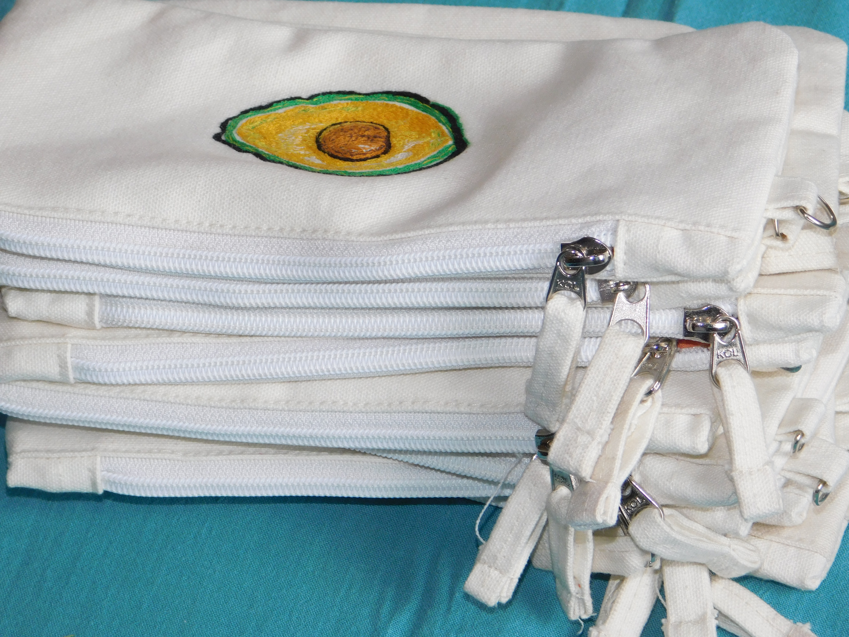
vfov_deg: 12.9
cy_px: 318
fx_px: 2821
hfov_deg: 17.1
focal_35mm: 115
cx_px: 424
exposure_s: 1/60
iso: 200
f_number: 4.8
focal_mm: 20.3
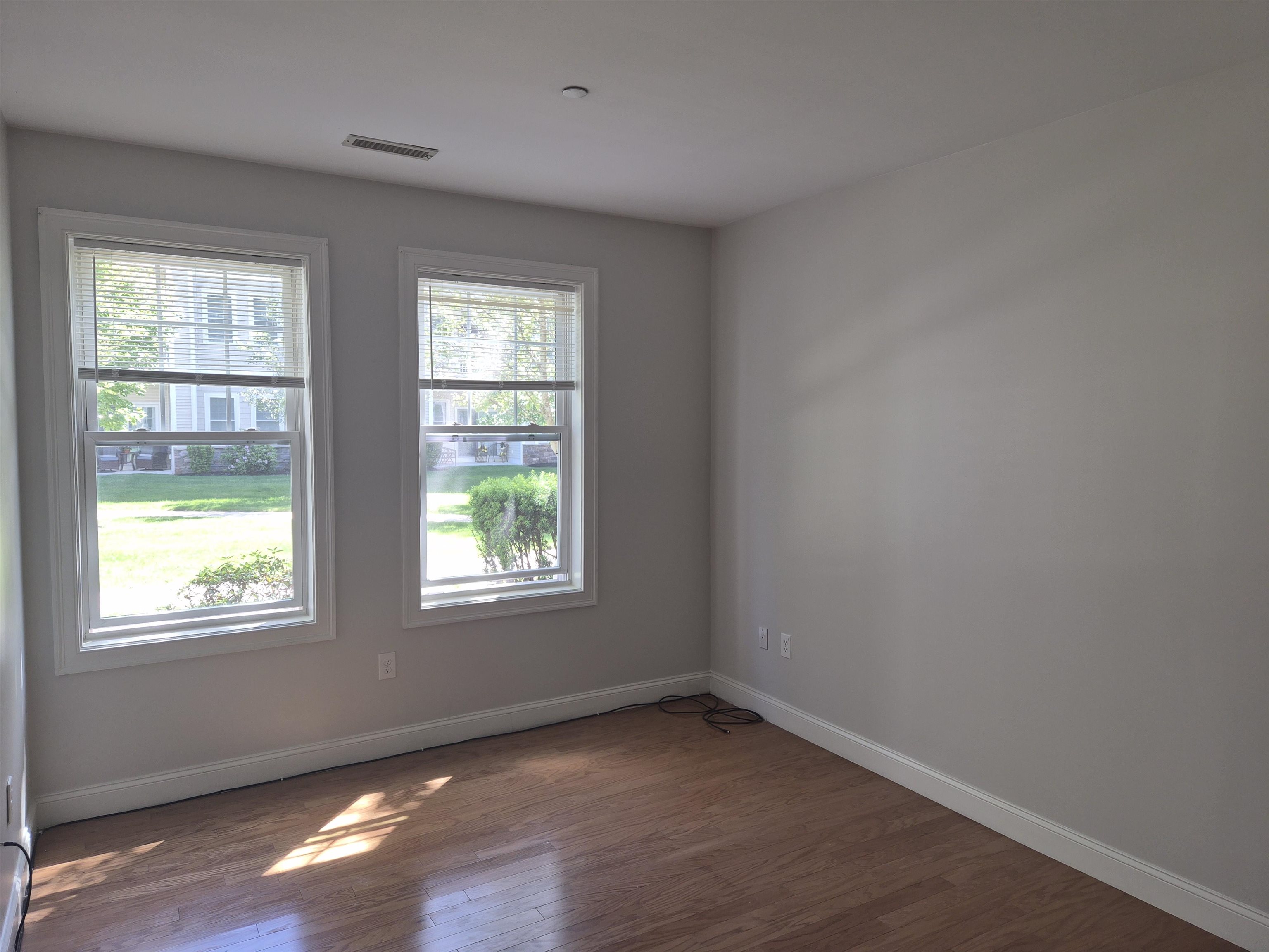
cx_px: 634
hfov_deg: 73.9
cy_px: 476
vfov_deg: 58.9
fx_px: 843
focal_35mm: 23
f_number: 1.8
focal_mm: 5.4
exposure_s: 1/60
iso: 40
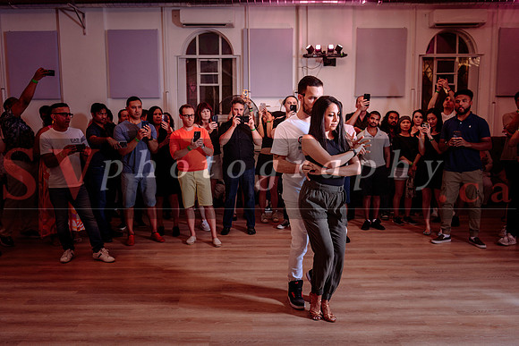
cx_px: 260
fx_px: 447
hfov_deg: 60.3
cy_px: 173
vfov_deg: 42.3
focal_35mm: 31
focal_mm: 31
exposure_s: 1/125
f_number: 3.2
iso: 800
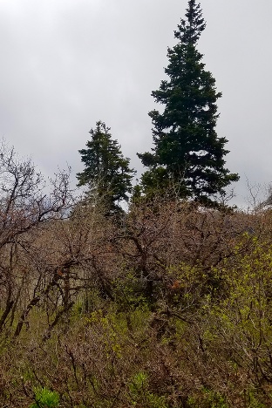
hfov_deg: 34.9
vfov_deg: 51.9
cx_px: 56
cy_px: 208
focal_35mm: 37
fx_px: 419
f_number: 1.7
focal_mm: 4.2
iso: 50
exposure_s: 1/5952
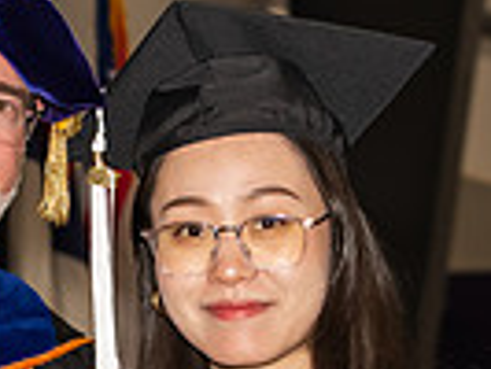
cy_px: 522
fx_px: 4160
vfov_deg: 5.0
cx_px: 107
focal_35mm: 293
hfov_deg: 6.7
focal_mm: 70
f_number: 5.6
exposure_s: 1/200
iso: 1000
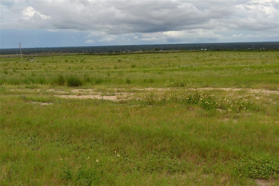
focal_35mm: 52
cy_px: 93
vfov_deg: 25.7
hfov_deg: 37.9
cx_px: 140
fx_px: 407
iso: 100
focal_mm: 35
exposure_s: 1/320
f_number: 9
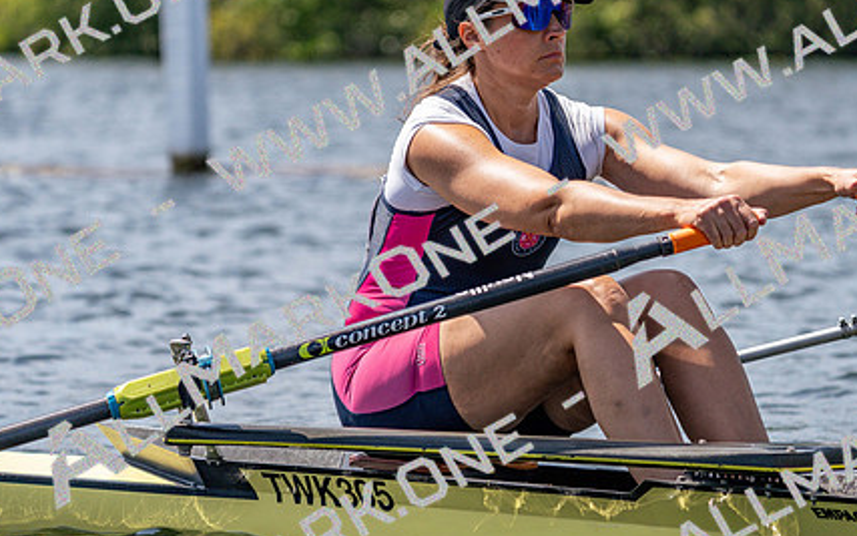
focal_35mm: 277
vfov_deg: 4.7
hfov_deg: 7.6
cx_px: 456
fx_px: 6470
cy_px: 198
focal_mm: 200
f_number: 5.6
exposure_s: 1/2000
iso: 250
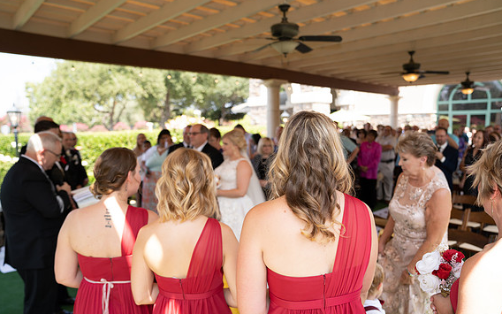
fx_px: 342
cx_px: 251
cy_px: 166
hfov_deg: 72.5
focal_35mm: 25
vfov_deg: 49.3
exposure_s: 1/250
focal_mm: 24
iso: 100
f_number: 2.8
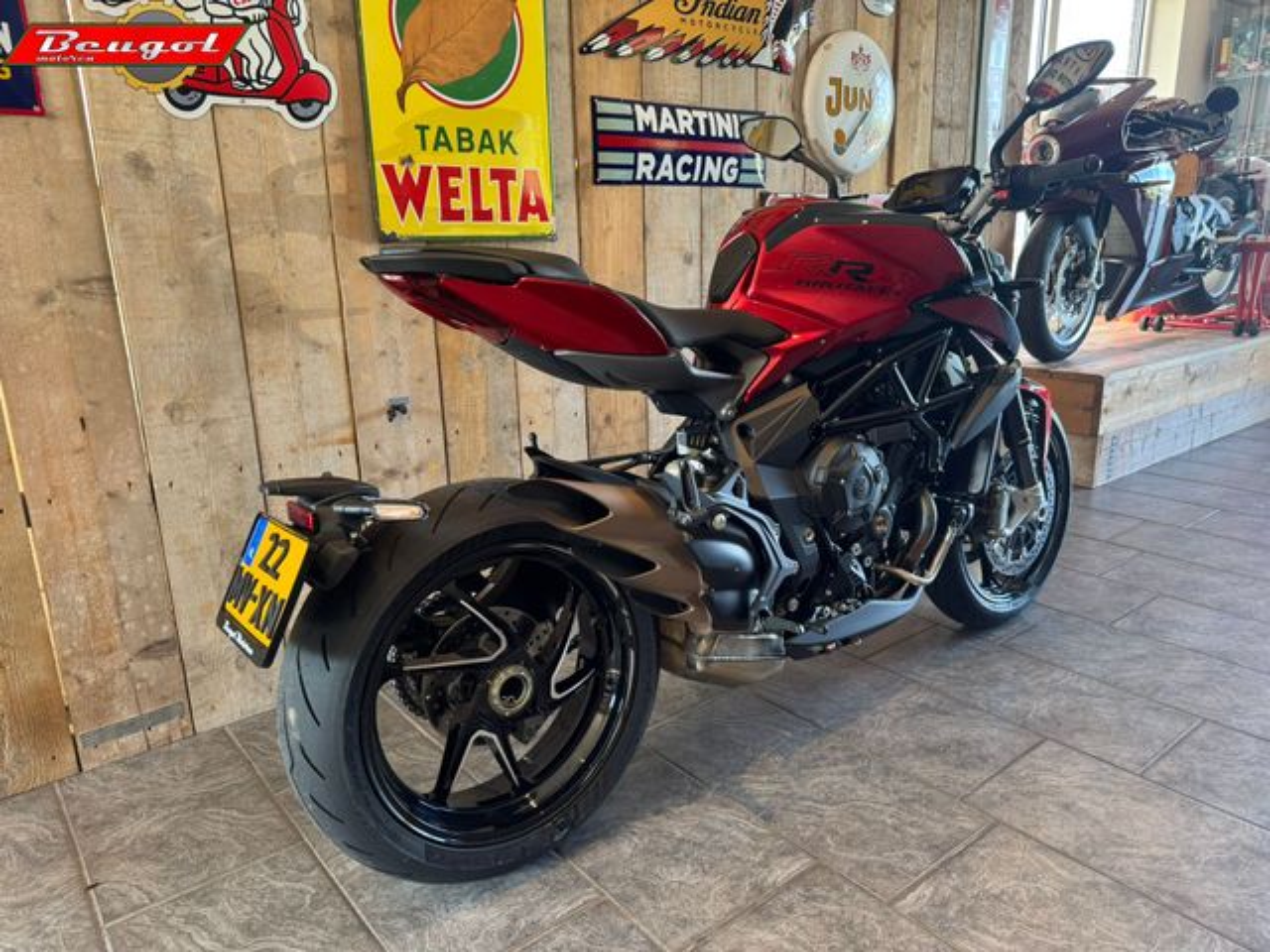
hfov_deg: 71.6
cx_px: 635
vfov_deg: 56.8
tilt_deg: -16.5
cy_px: 476
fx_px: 881
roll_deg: +2.6
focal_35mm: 24
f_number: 1.78
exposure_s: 1/50
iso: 100
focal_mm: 6.76
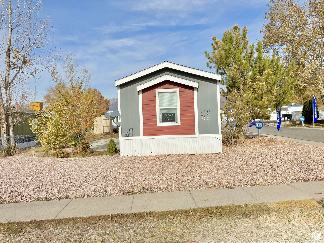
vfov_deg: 56.8
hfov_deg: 71.6
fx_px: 225
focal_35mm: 24
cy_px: 122
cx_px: 162
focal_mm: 6.76
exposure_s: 1/6410
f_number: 1.78
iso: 80
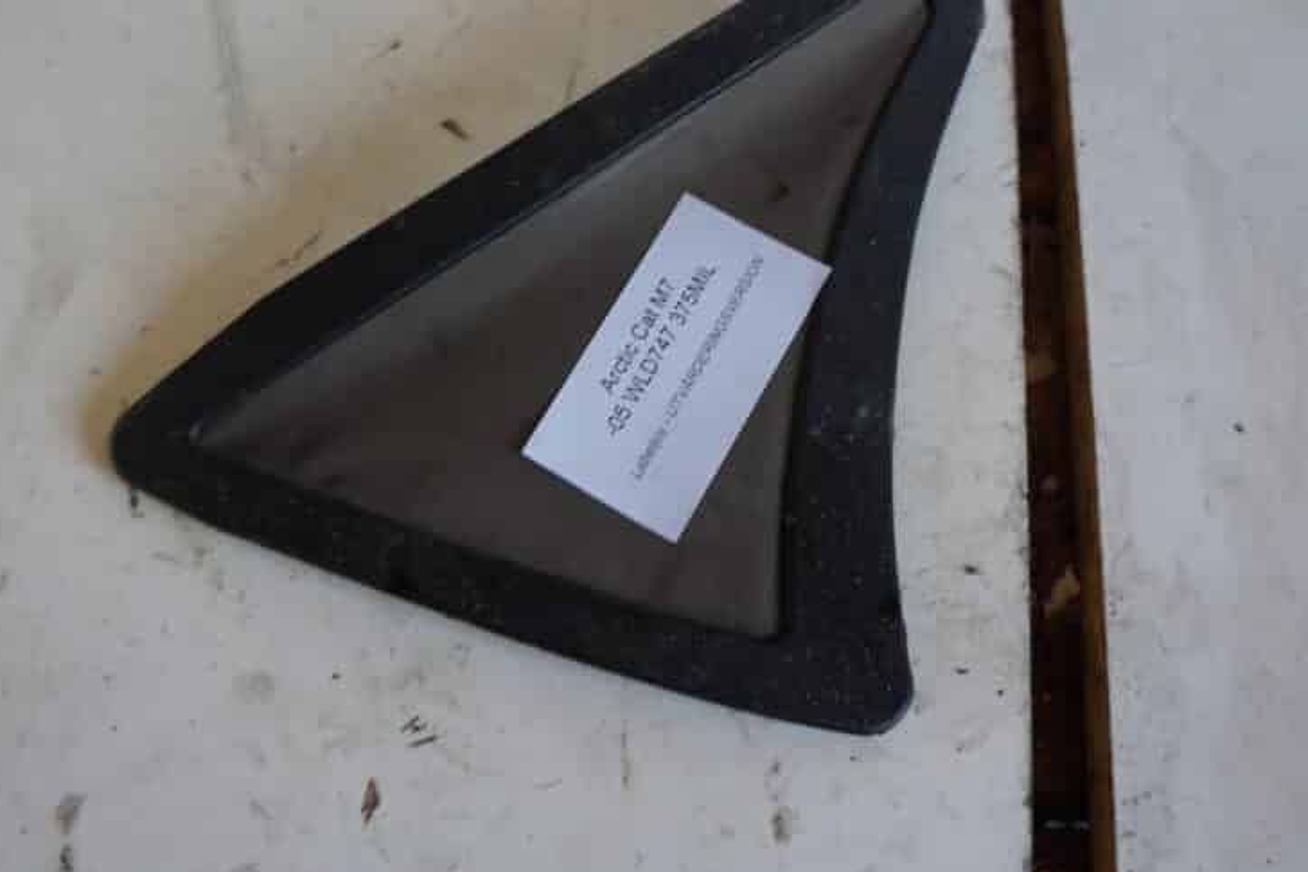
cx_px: 677
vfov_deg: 34.9
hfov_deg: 50.7
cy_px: 326
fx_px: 1380
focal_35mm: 38
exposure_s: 1/60
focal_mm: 18
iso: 250
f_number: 4
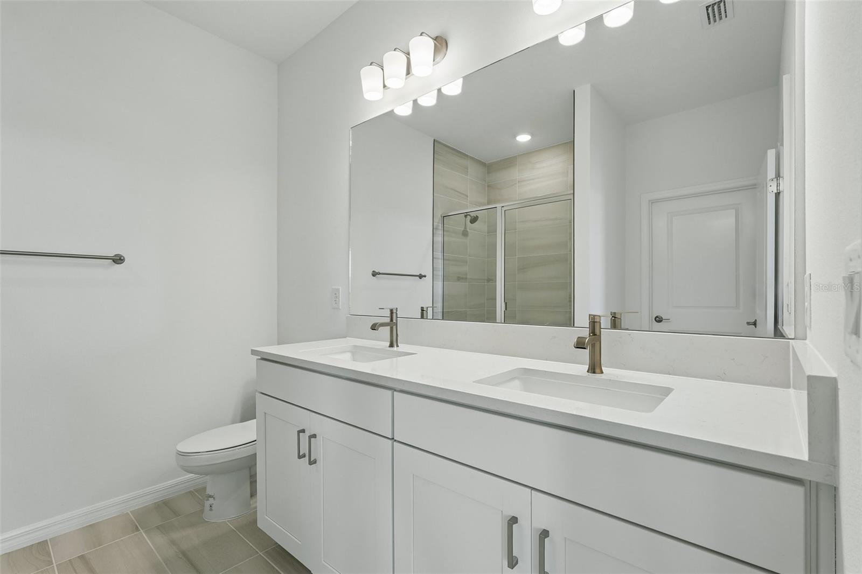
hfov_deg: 96.7
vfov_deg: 73.7
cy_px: 287
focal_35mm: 16
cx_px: 431
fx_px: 383
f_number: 8
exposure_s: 1/40
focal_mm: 16
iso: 400
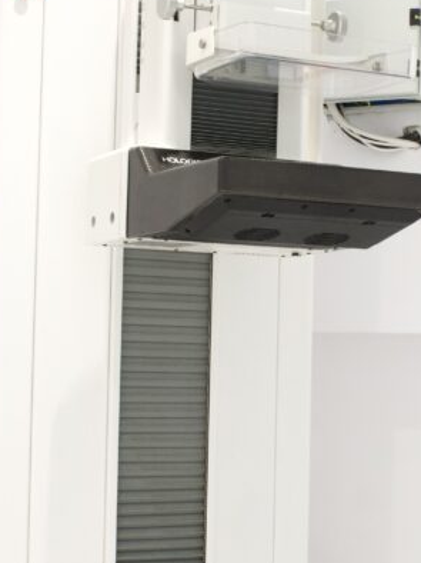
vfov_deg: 21.8
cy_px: 299
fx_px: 1461
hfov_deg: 16.4
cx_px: 285
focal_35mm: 90
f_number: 11
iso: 1600
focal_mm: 24
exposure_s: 1/25
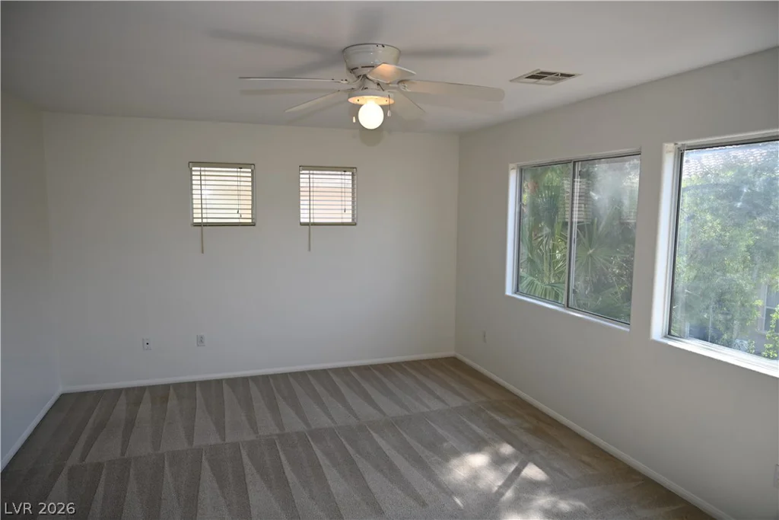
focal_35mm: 24
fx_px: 519
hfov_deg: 73.7
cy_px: 260
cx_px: 390
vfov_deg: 53.1
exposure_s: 1/80
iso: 64
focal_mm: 24
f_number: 4.5
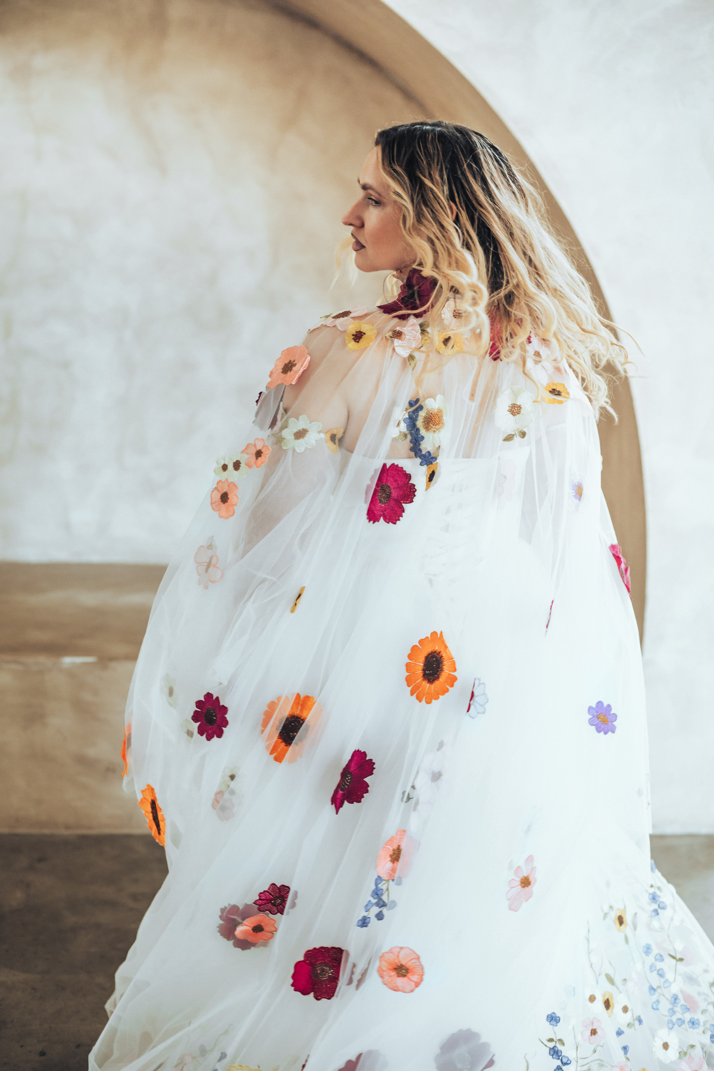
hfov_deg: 27.0
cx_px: 357
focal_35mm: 50
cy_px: 536
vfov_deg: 39.6
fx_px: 1487
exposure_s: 1/400
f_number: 2.8
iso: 720
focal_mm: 50
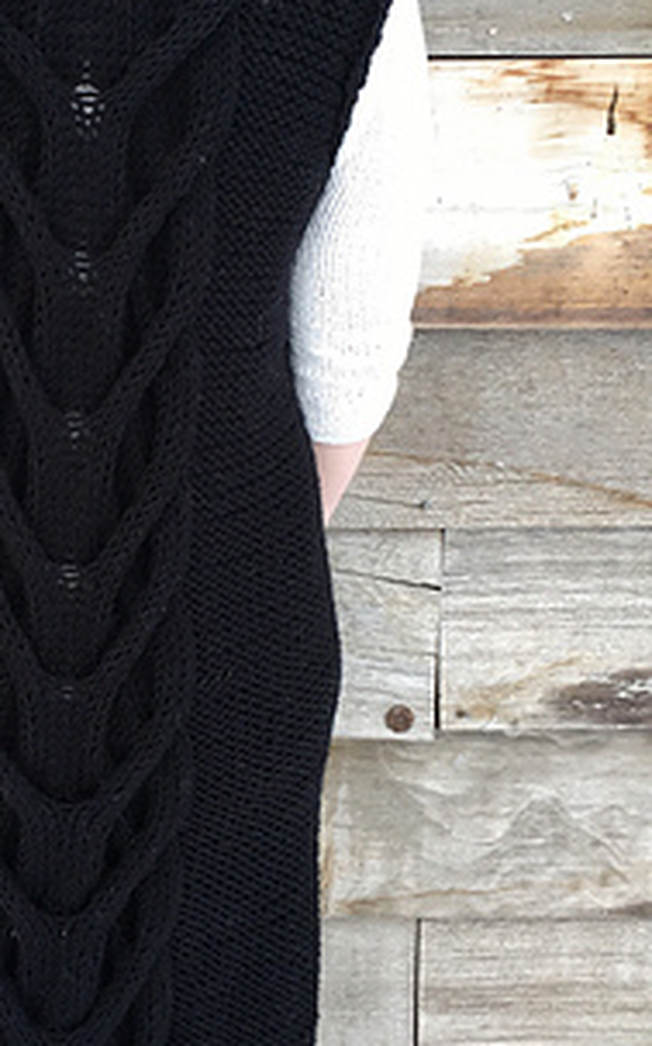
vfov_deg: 31.5
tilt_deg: -20.1
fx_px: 1851
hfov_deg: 19.4
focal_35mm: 65
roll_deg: +0.7
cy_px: 445
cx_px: -10
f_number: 2.2
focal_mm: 4.15
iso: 25
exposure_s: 1/137
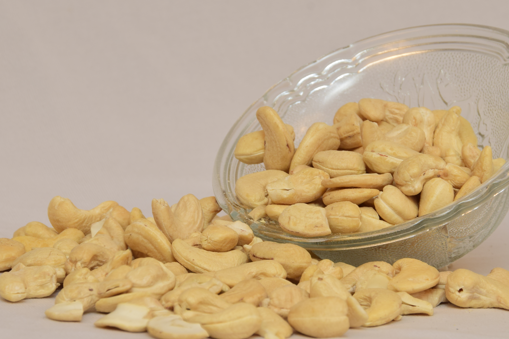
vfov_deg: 6.3
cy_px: 158
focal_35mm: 218
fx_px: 3078
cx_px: 261
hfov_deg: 9.5
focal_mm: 105
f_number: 11
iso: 200
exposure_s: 1/125
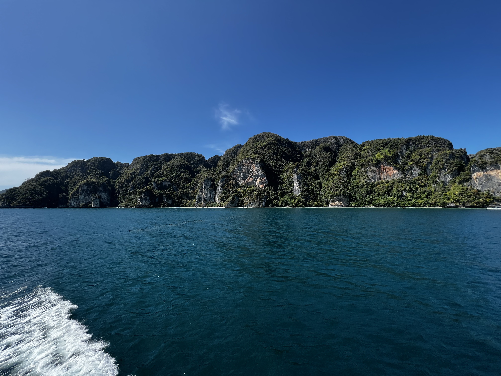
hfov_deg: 106.2
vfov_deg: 89.9
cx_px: 250
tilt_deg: +4.7
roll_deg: +1.0
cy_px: 188
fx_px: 188
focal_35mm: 13
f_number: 1.8
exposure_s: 1/943
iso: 32
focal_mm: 1.57
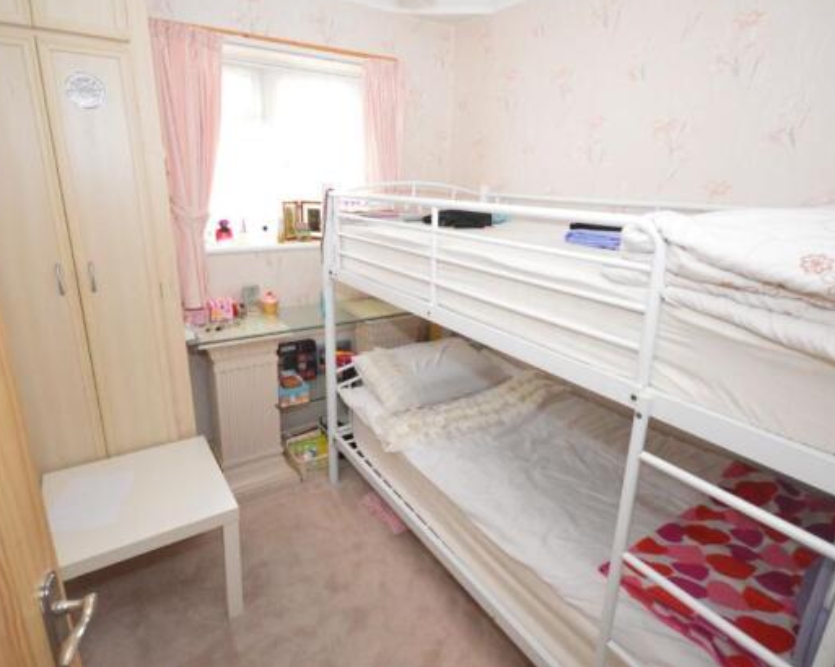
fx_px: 445
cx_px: 407
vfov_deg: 73.7
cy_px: 314
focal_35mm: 18
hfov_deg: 86.4
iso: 3200
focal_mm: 10
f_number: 4
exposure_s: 1/60
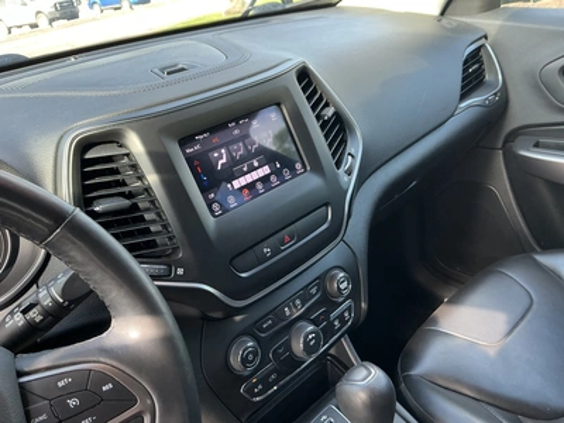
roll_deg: +9.3
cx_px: 282
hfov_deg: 63.4
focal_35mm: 28
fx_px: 456
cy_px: 212
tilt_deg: -25.3
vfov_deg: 49.7
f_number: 1.8
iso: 64
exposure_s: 1/120
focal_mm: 3
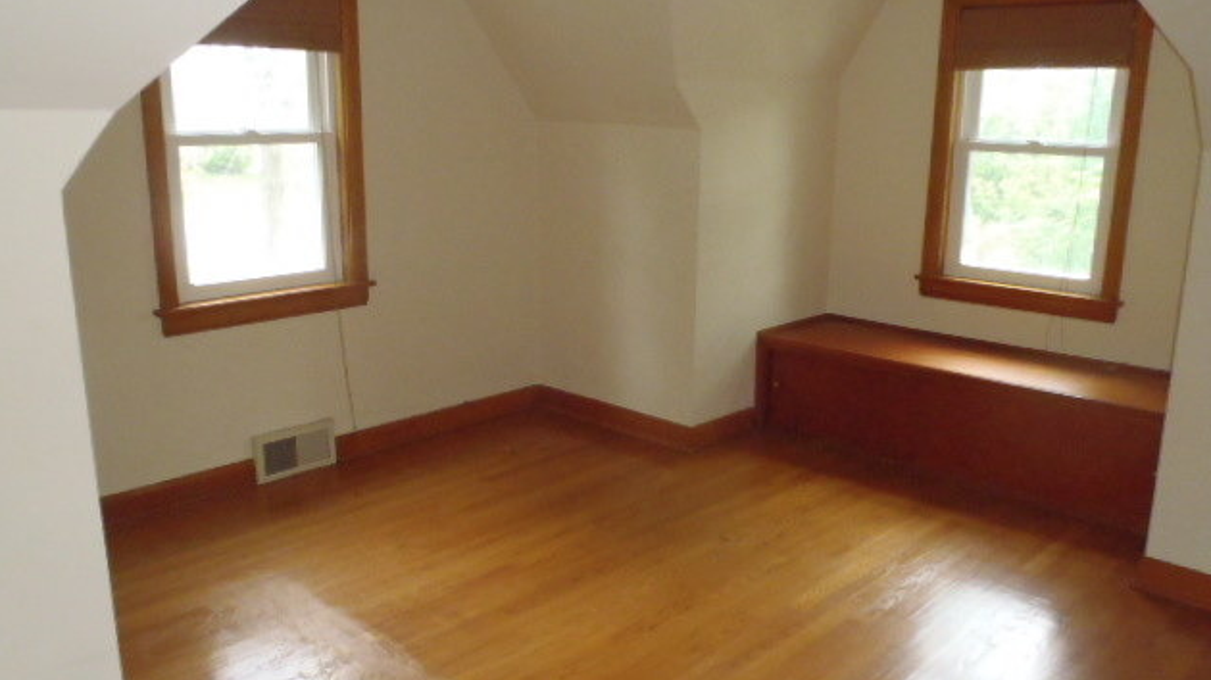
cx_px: 611
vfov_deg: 37.7
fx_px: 995
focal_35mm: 31
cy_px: 363
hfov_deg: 62.6
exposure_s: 1/30
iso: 640
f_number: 3.9
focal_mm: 5
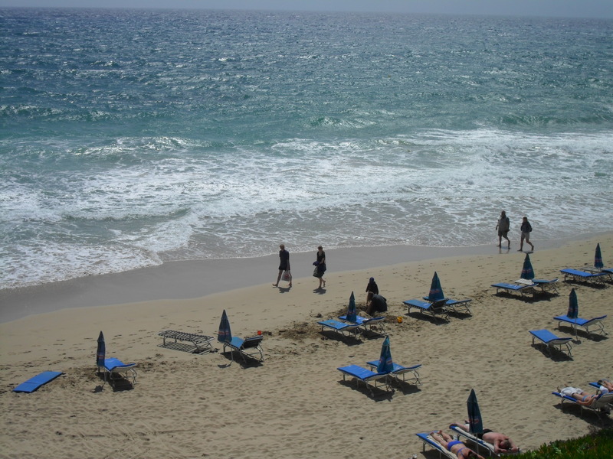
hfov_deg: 33.8
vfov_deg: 25.7
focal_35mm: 57
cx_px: 306
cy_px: 230
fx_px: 1009
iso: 100
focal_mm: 10.1
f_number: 10.9
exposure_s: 1/350
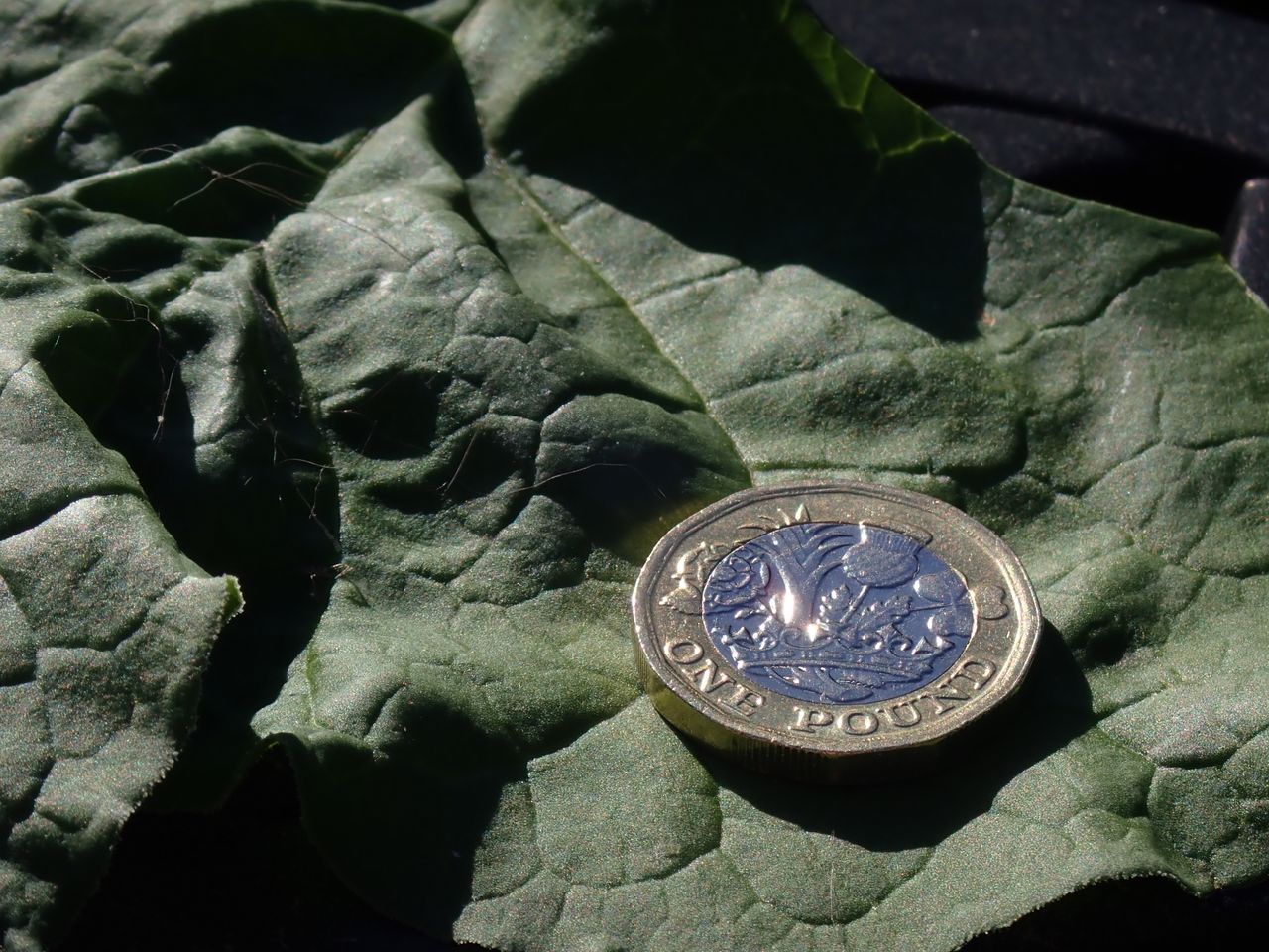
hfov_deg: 19.6
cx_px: 634
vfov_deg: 14.8
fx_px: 3666
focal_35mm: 100
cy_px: 476
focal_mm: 18
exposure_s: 1/320
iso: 100
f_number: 6.3
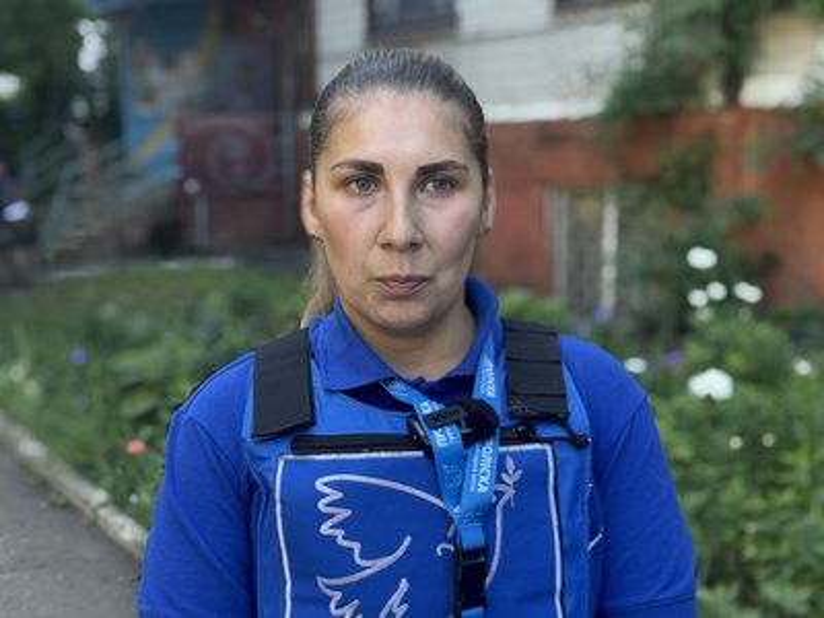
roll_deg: -0.8
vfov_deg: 30.3
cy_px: 309
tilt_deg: -8.9
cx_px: 412
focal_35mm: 48
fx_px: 1143
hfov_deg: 39.7
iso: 50
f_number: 1.78
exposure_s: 1/177
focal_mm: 6.76
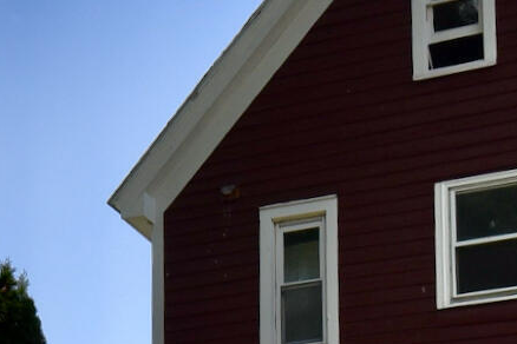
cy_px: 652
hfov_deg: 21.2
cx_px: 209
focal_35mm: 96
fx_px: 1379
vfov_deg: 12.7
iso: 800
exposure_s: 1/640
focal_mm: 14
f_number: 13
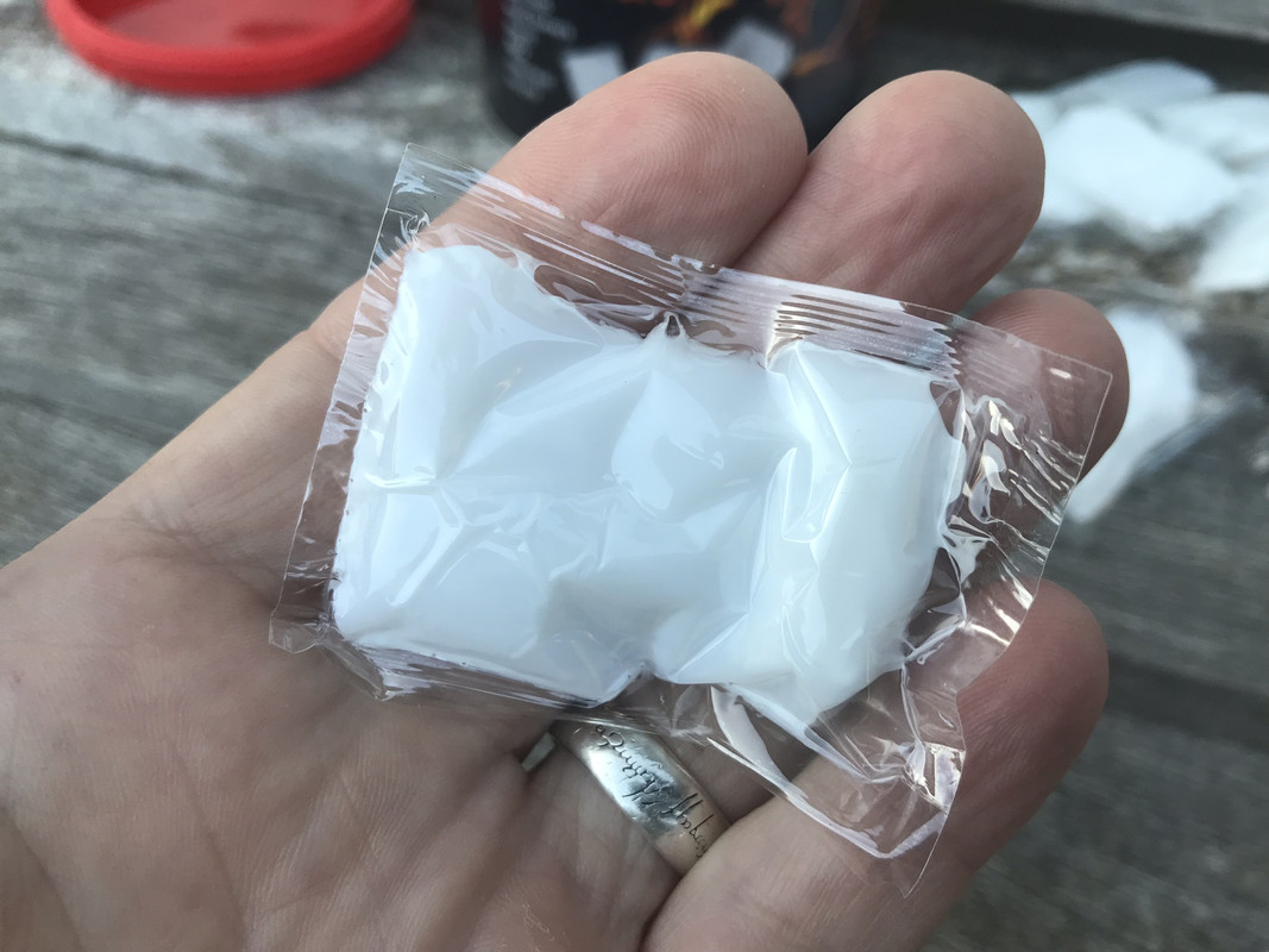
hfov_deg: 63.4
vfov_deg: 49.7
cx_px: 634
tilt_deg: -50.9
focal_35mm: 28
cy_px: 476
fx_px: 1026
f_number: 1.8
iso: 20
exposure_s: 1/126
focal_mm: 3.99
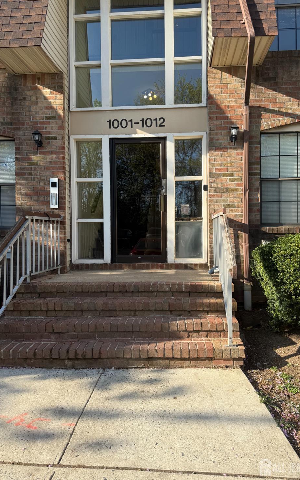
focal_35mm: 26
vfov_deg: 70.4
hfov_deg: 47.6
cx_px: 157
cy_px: 237
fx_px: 340
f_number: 1.78
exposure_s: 1/1727
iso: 80
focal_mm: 6.76
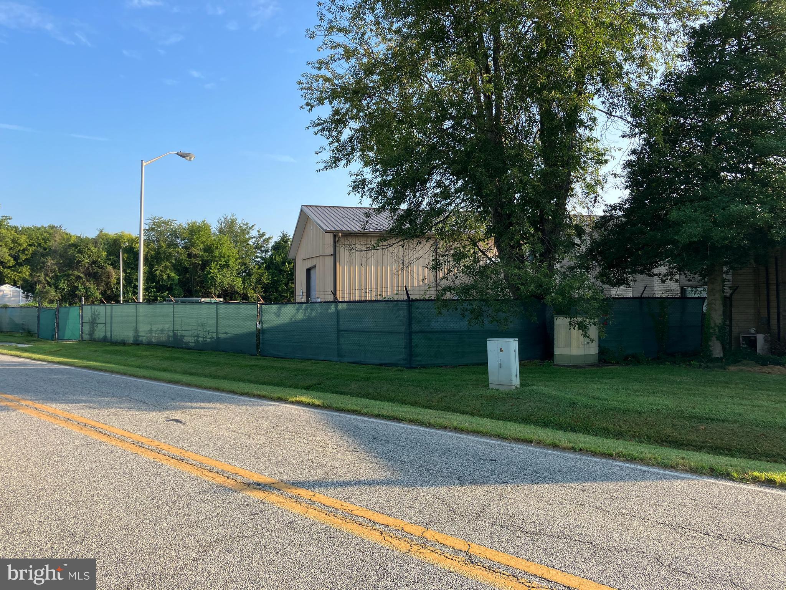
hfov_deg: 63.4
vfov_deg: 49.7
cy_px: 295
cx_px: 393
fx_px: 636
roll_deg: +0.0
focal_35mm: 28
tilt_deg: +1.3
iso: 32
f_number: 1.8
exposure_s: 1/648
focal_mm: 3.99
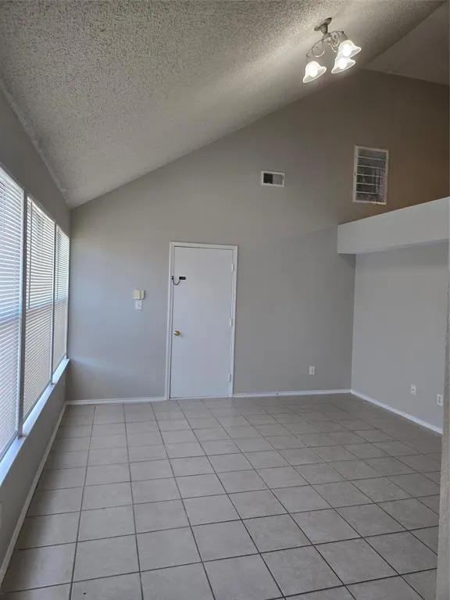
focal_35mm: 23
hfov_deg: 58.9
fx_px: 399
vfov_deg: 73.9
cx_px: 225
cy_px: 300
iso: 80
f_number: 1.8
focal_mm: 5.4
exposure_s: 1/120
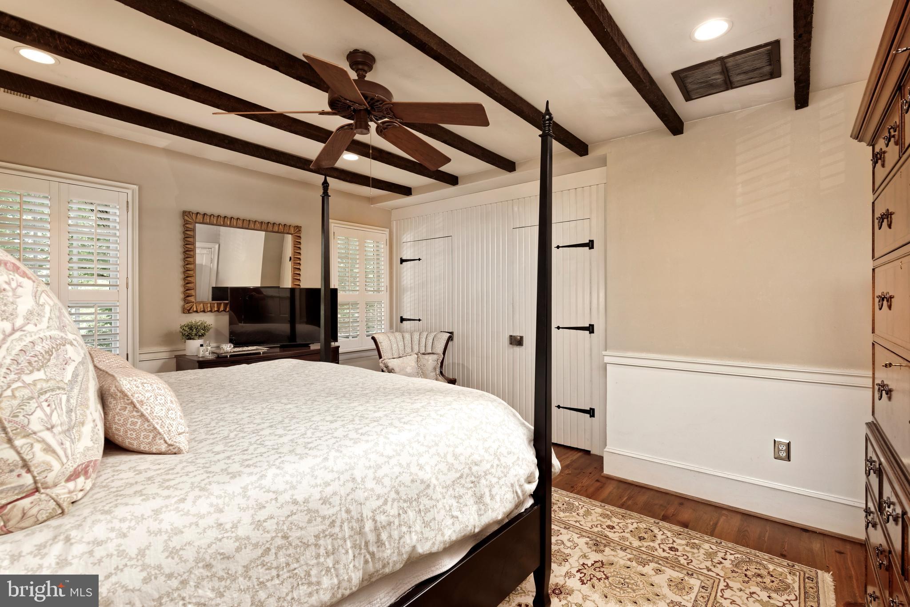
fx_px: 404
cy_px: 304
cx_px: 455
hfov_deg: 96.7
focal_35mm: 16
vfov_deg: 73.8
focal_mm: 16
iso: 320
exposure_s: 1/15
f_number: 10
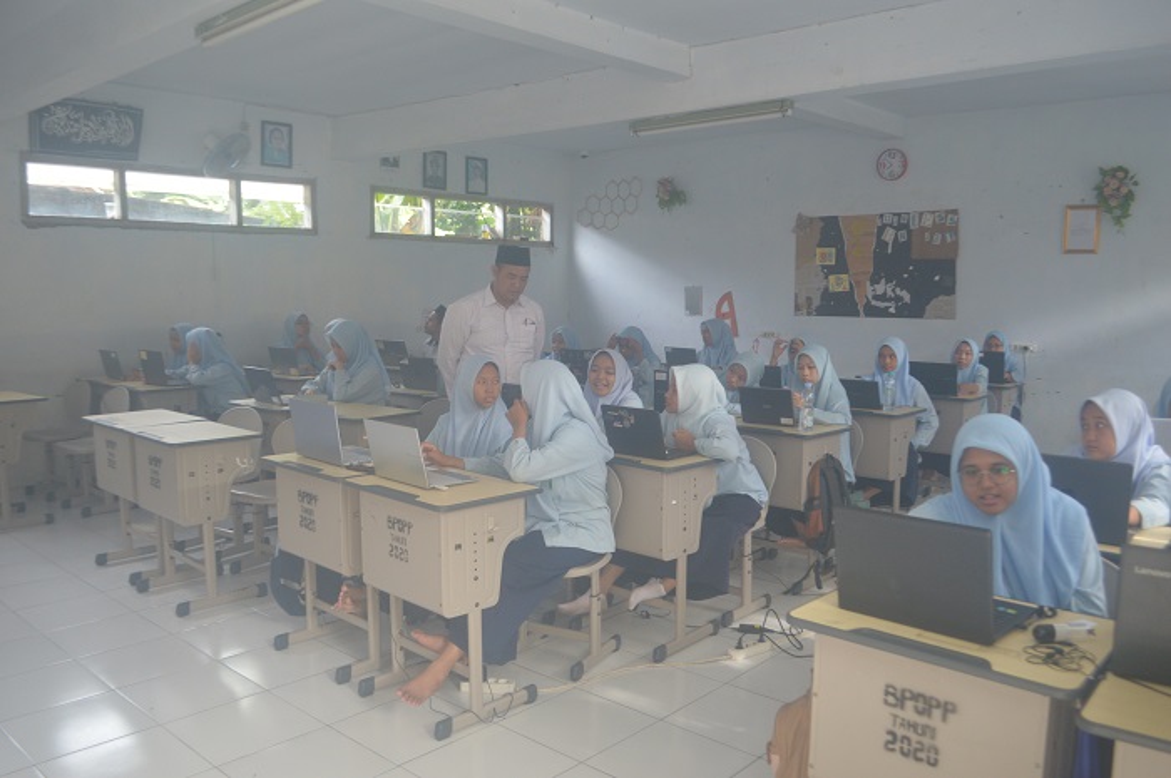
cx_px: 586
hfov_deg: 67.4
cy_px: 389
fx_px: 877
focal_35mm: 27
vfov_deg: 47.8
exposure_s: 1/60
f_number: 3.5
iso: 450
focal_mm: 18
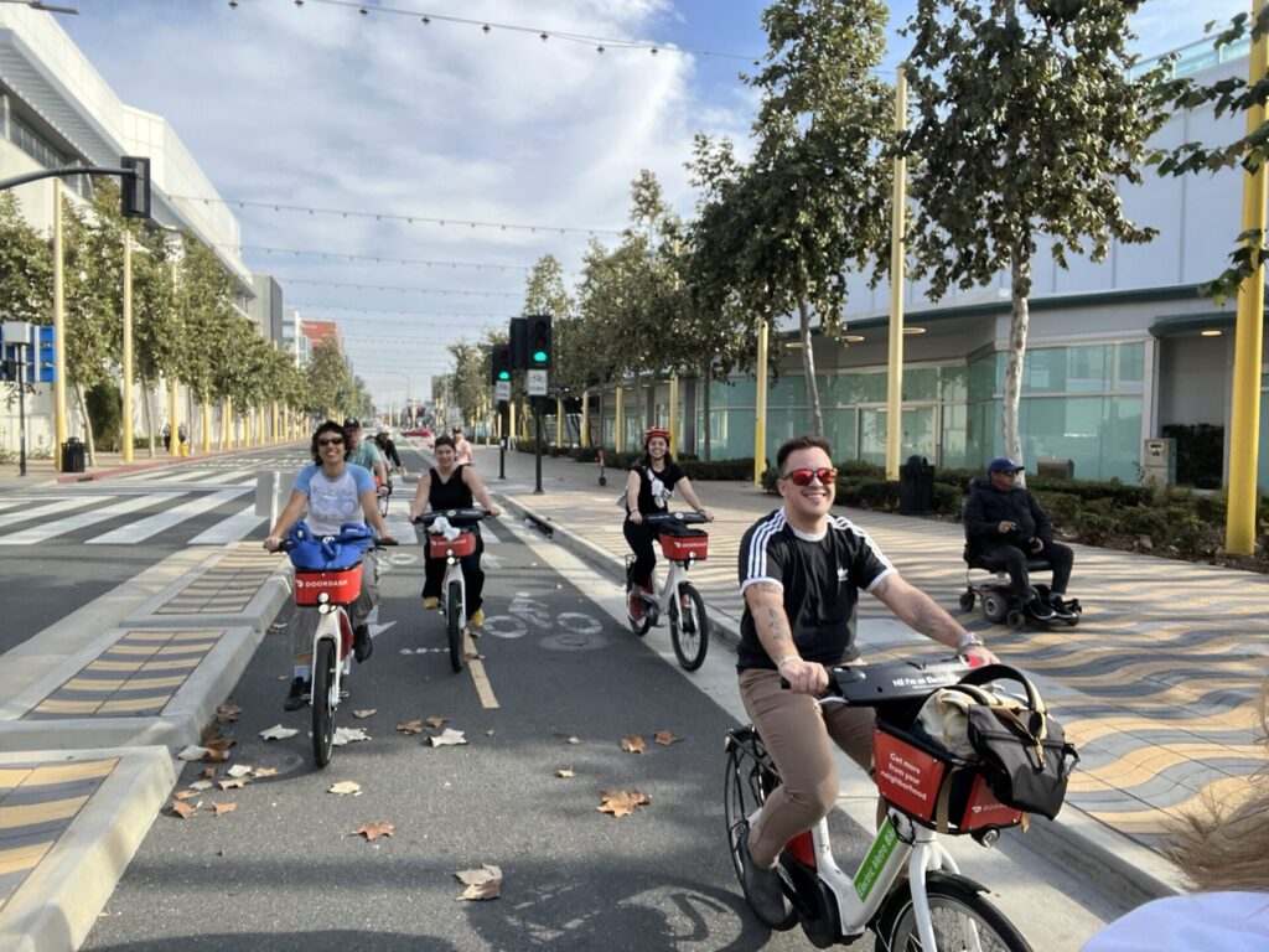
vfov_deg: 58.9
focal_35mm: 23
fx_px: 843
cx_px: 634
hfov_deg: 73.9
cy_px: 476
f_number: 2.2
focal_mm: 2.71
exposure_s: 1/483
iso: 32
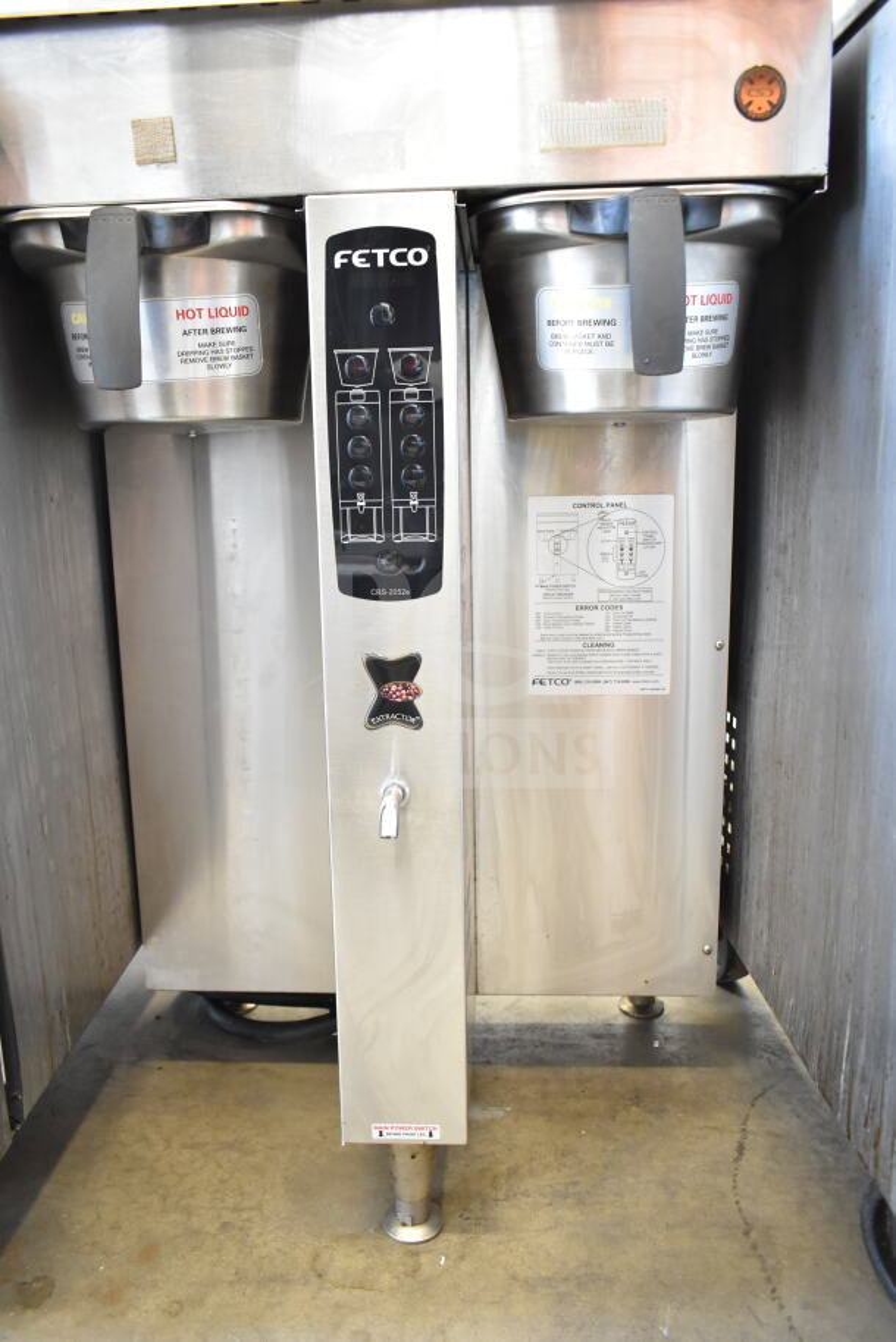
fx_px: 1007
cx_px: 448
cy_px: 671
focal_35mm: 27
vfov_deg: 67.4
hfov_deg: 48.0
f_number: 3.5
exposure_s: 1/40
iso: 1600
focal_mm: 18
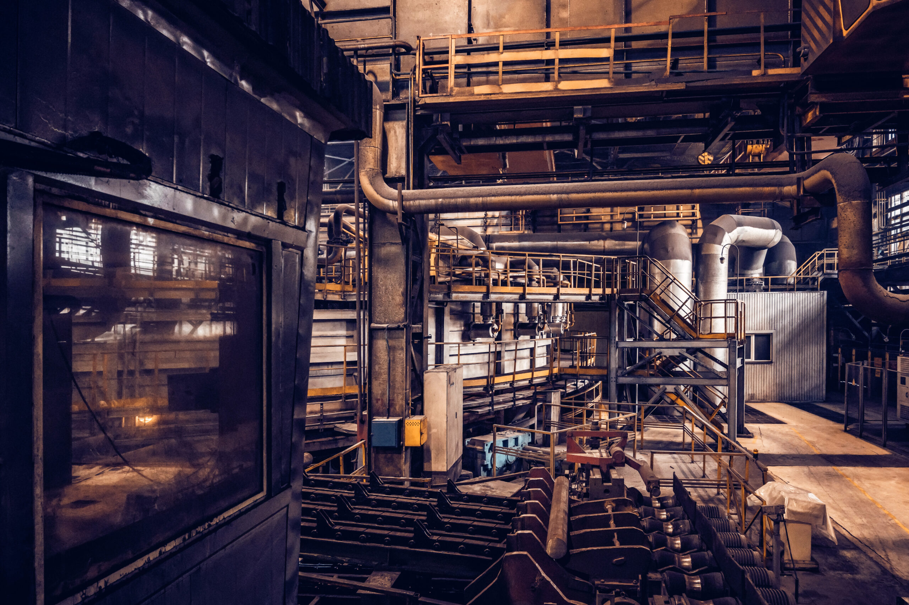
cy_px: 302
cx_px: 454
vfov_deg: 53.1
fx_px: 606
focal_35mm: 24
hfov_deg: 73.8
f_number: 5.6
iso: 800
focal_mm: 24
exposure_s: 1/60
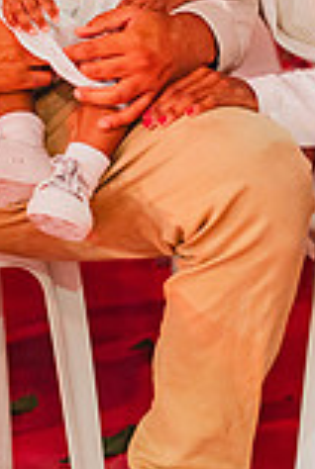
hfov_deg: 9.7
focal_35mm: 142
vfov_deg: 14.3
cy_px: 50
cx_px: 190
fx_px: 1855
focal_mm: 50
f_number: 2
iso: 2200
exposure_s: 1/250
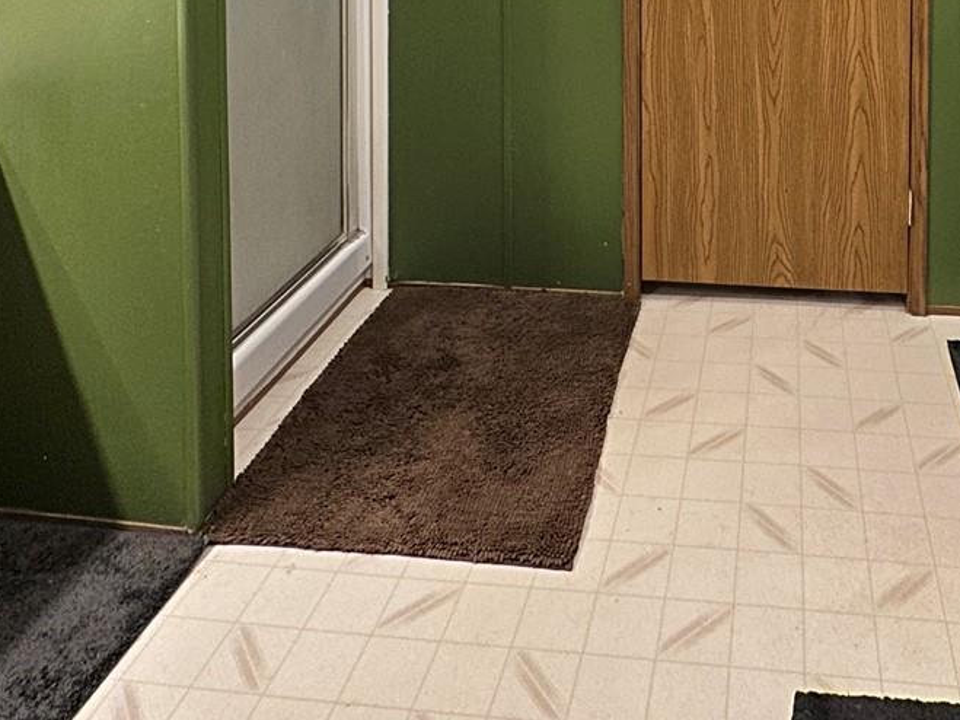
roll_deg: -0.4
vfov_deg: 33.8
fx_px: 943
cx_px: 691
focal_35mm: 34
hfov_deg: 52.2
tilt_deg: -1.6
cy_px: -143
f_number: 2.2
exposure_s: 1/60
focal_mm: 2.22
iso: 640
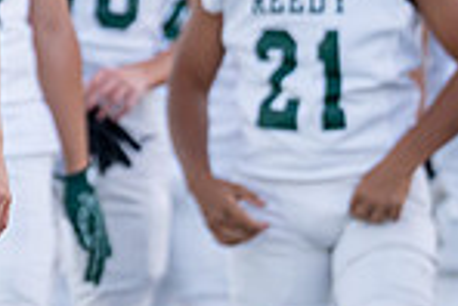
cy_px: -38
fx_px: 12900
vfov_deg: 1.4
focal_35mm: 1013
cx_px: -192
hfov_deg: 2.0
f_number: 2.8
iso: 400
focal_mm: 200
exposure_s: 1/800
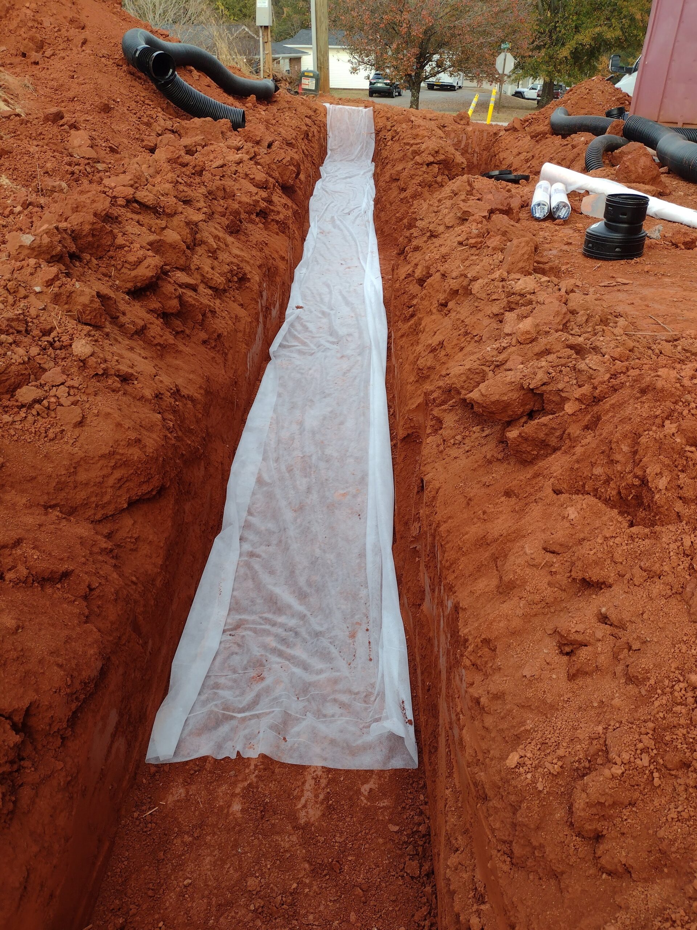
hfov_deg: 51.4
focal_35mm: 27
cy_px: 465
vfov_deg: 65.3
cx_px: 348
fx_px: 725
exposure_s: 1/124
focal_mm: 4.71
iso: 100
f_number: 1.7
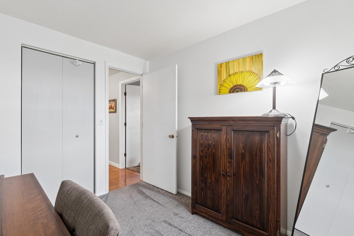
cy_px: 110
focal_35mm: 16
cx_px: 144
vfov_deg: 73.6
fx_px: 157
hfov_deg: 95.6
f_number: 11
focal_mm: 12
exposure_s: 1/1.25
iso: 50
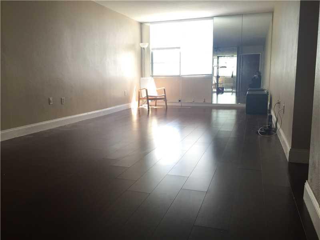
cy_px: 120
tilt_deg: -7.9
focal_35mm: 29
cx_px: 160
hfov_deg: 61.7
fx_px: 268
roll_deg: -0.8
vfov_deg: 48.2
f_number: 2.2
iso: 50
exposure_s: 1/120
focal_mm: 4.15
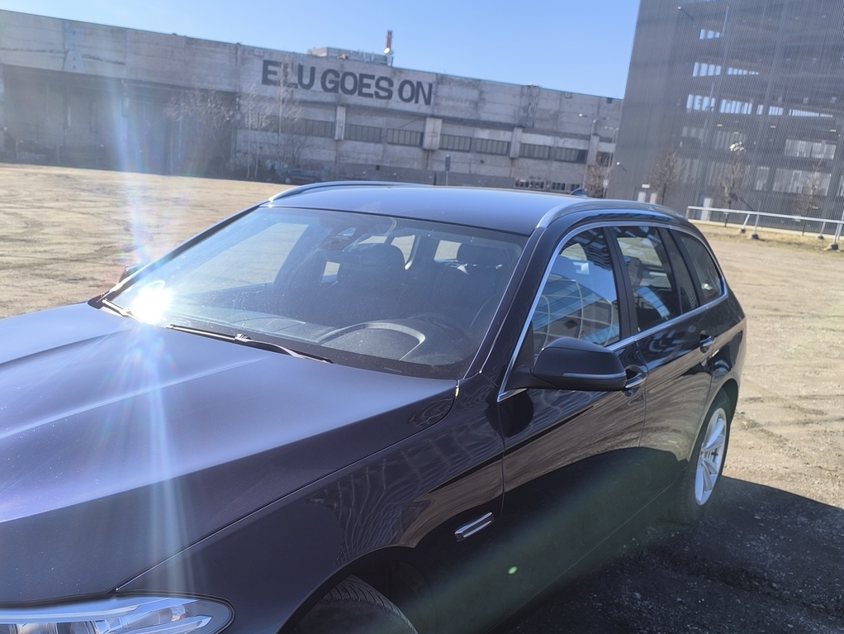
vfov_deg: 39.0
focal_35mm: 36
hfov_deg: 50.9
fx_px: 878
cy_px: 447
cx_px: 325
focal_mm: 6.14
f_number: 1.65
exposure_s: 1/965
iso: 50
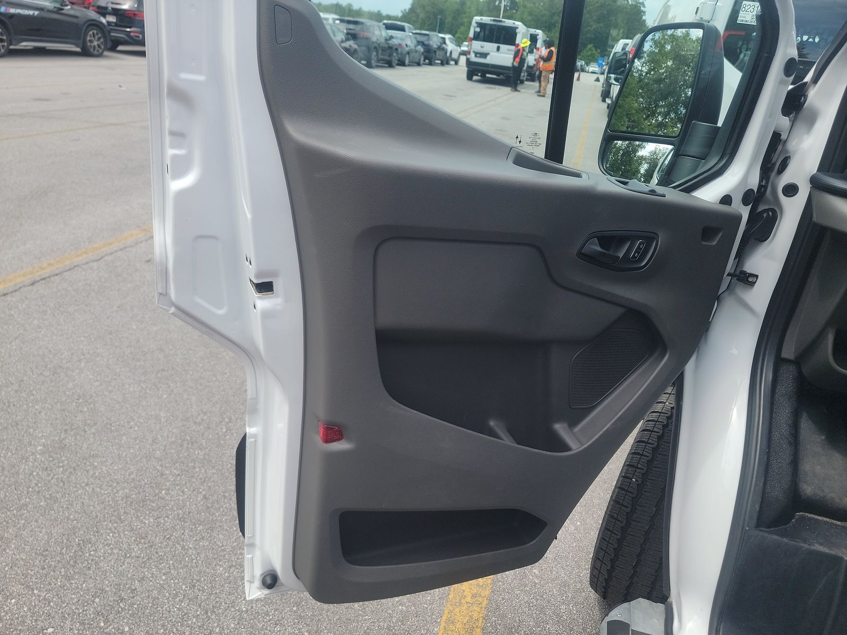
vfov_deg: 56.8
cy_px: 318
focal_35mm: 24
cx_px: 424
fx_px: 587
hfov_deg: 71.6
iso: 50
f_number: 1.8
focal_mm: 6.7
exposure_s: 1/441
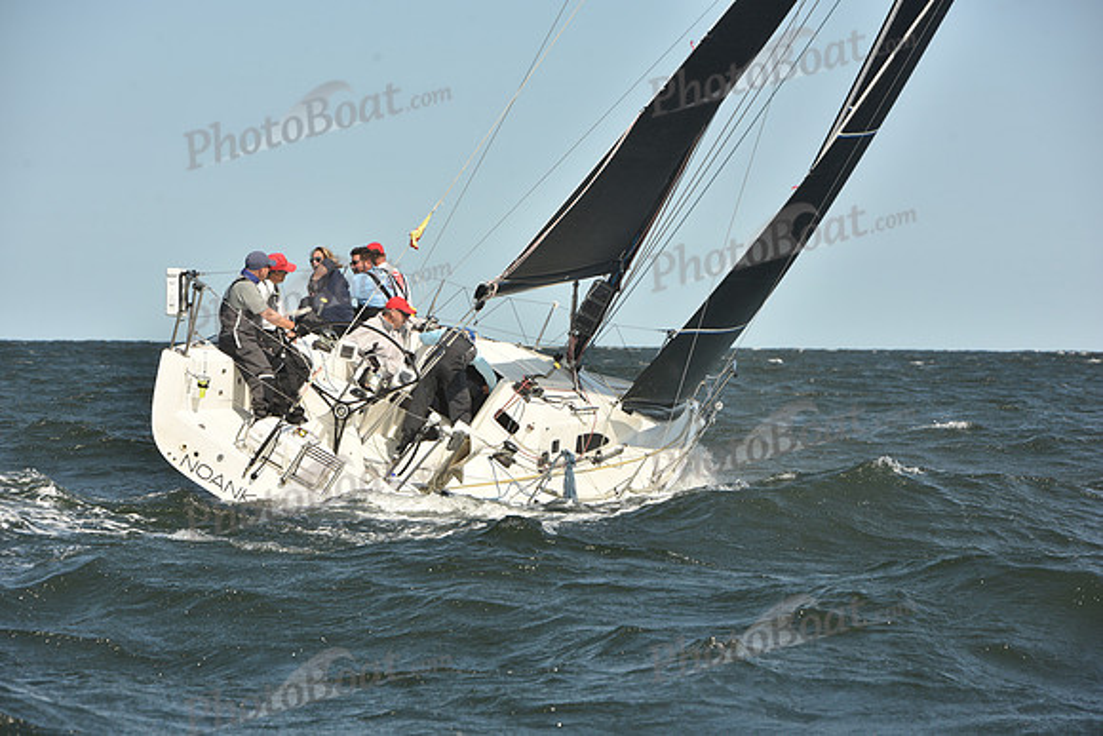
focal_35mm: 170
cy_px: 368
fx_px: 5210
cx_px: 552
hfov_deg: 12.1
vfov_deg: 8.1
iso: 250
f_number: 9
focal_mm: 170
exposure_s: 1/800
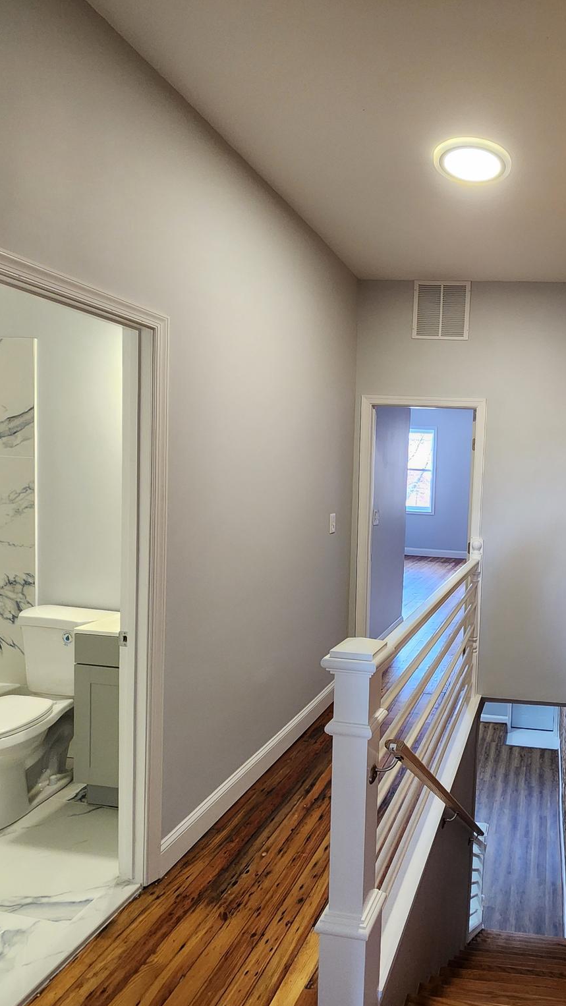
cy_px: 504
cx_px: 483
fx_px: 507
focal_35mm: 19
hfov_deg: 52.9
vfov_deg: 89.6
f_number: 2.2
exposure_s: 1/60
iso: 400
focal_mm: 2.2
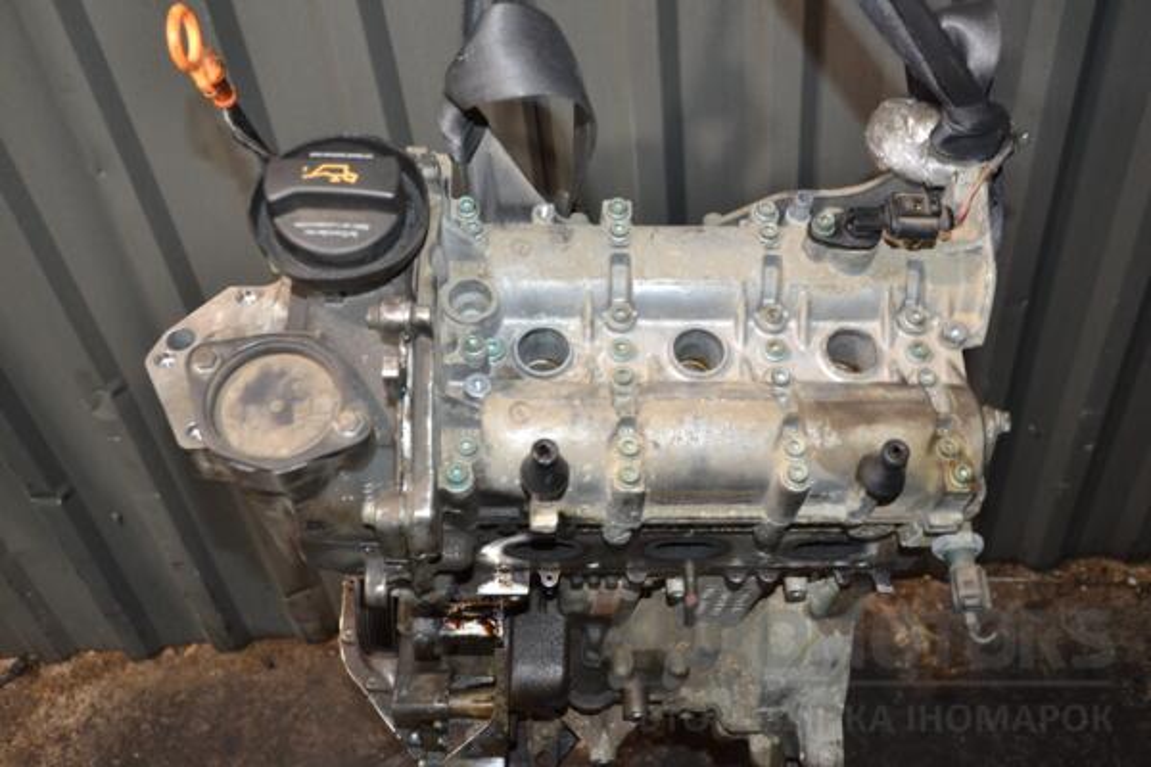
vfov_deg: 36.9
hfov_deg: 53.1
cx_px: 576
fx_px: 1151
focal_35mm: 36
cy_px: 384
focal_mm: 24
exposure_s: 1/60
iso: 800
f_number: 5
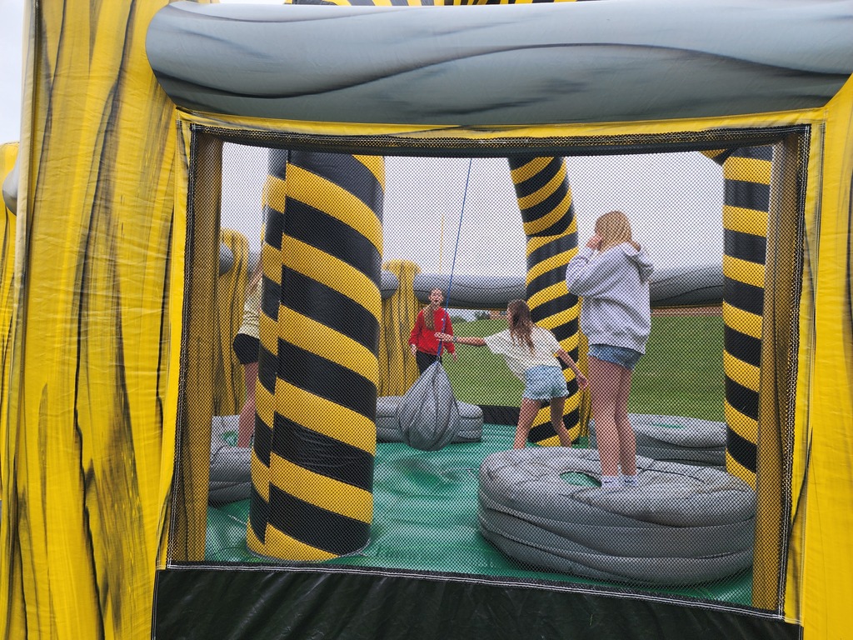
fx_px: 567
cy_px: 320
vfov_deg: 58.9
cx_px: 426
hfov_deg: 73.9
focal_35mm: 23
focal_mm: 6.4
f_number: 1.8
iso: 12
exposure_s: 1/272
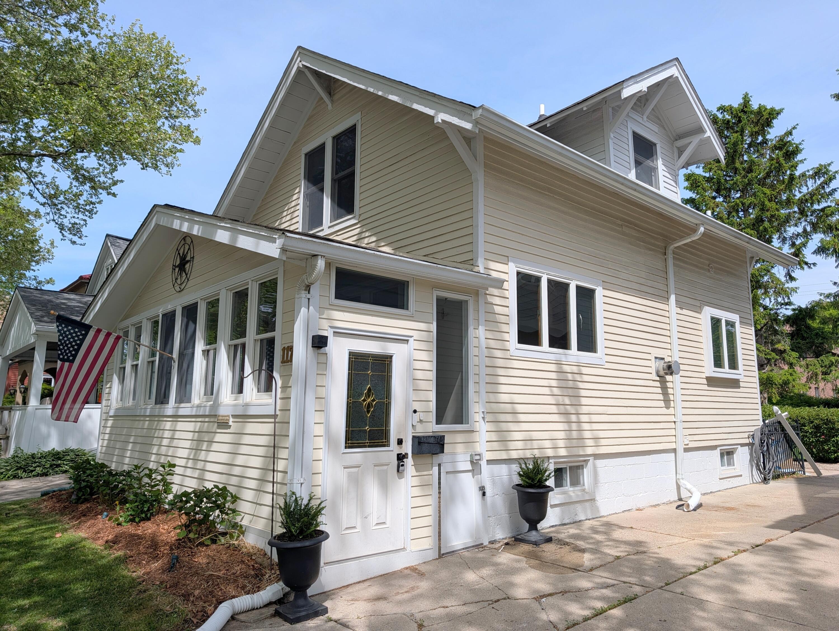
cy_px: 316
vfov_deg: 56.9
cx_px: 420
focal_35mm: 24
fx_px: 582
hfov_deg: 71.5
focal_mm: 6.9
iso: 21
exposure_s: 1/1314
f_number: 1.68
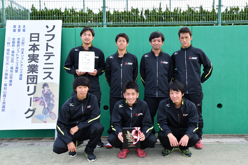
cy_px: 82
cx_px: 124
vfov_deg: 36.8
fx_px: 248
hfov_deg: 53.1
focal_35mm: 36
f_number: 9
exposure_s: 1/320
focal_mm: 24
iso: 1000
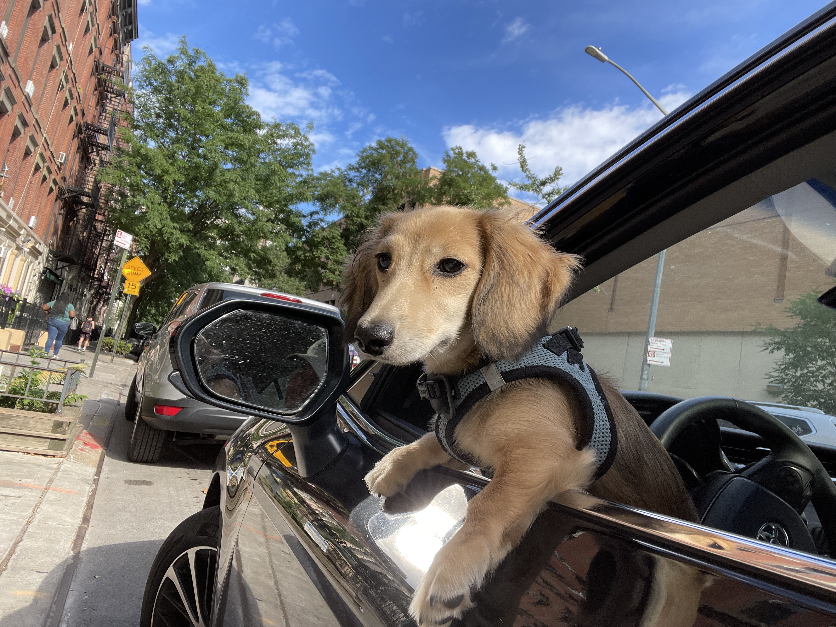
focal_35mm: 23
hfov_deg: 73.9
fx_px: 555
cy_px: 314
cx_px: 418
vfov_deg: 58.9
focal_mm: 2.71
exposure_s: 1/314
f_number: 2.2
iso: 25
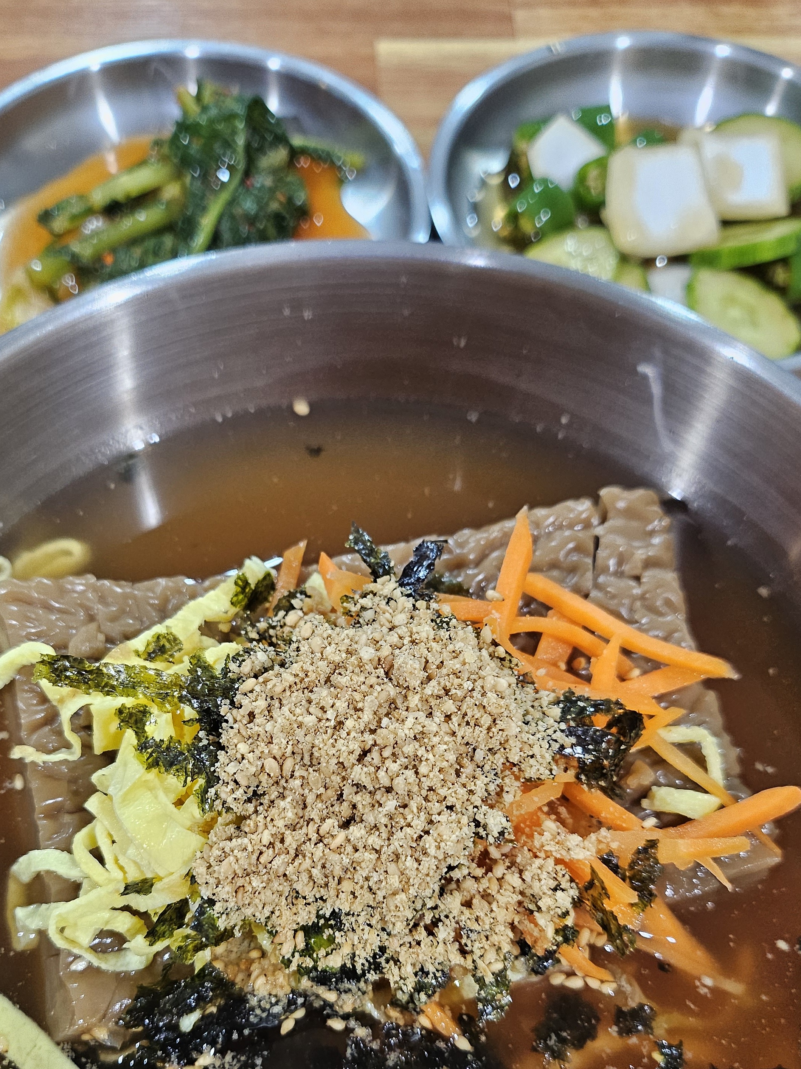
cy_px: 693
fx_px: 1049
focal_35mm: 34
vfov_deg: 53.1
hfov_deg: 41.7
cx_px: 361
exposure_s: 1/120
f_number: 1.8
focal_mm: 5
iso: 250
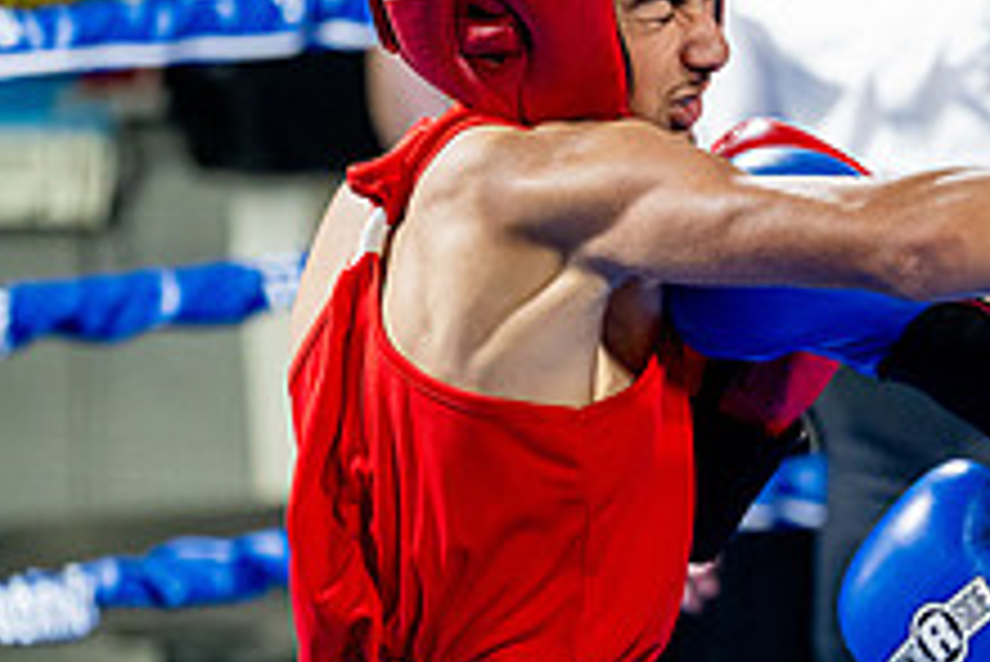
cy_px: 475
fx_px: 6522
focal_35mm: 237
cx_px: 1089
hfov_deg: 8.6
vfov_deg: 5.8
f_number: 2
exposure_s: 1/800
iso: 4000
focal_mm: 90
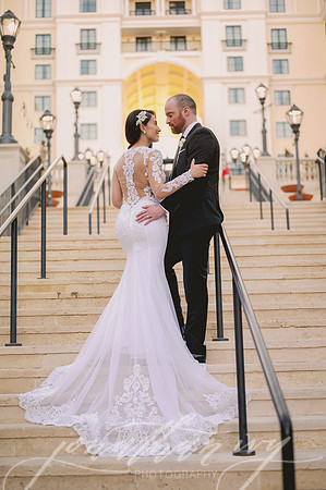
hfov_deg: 26.9
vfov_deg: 39.6
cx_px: 163
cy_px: 245
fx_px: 681
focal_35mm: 50
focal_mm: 50
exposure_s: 1/160
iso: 50
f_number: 2
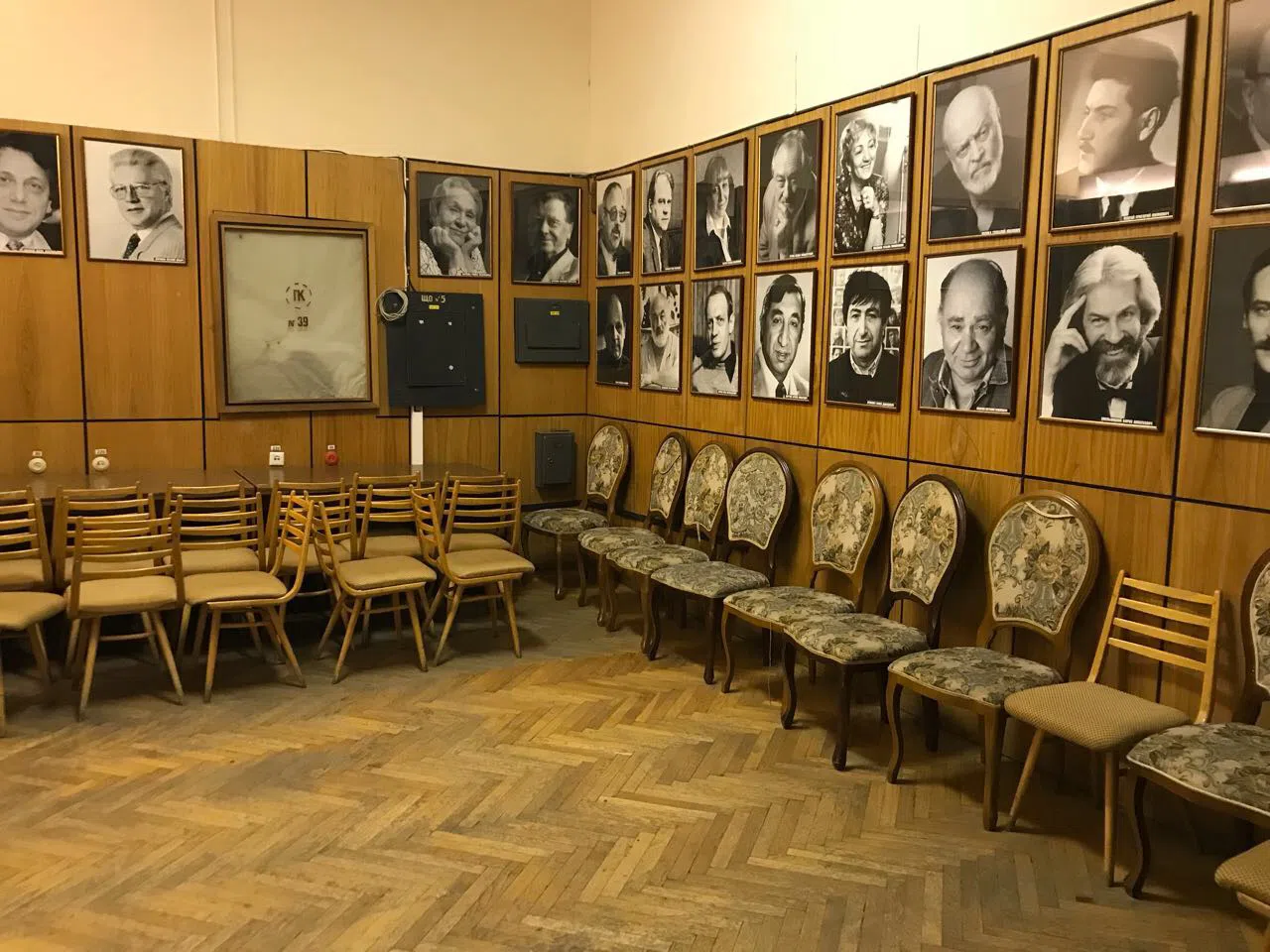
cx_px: 635
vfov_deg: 49.7
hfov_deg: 63.4
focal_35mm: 28
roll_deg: -1.5
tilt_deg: -5.3
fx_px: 1027
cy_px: 476
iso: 100
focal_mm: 3.99
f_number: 1.8
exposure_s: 1/17
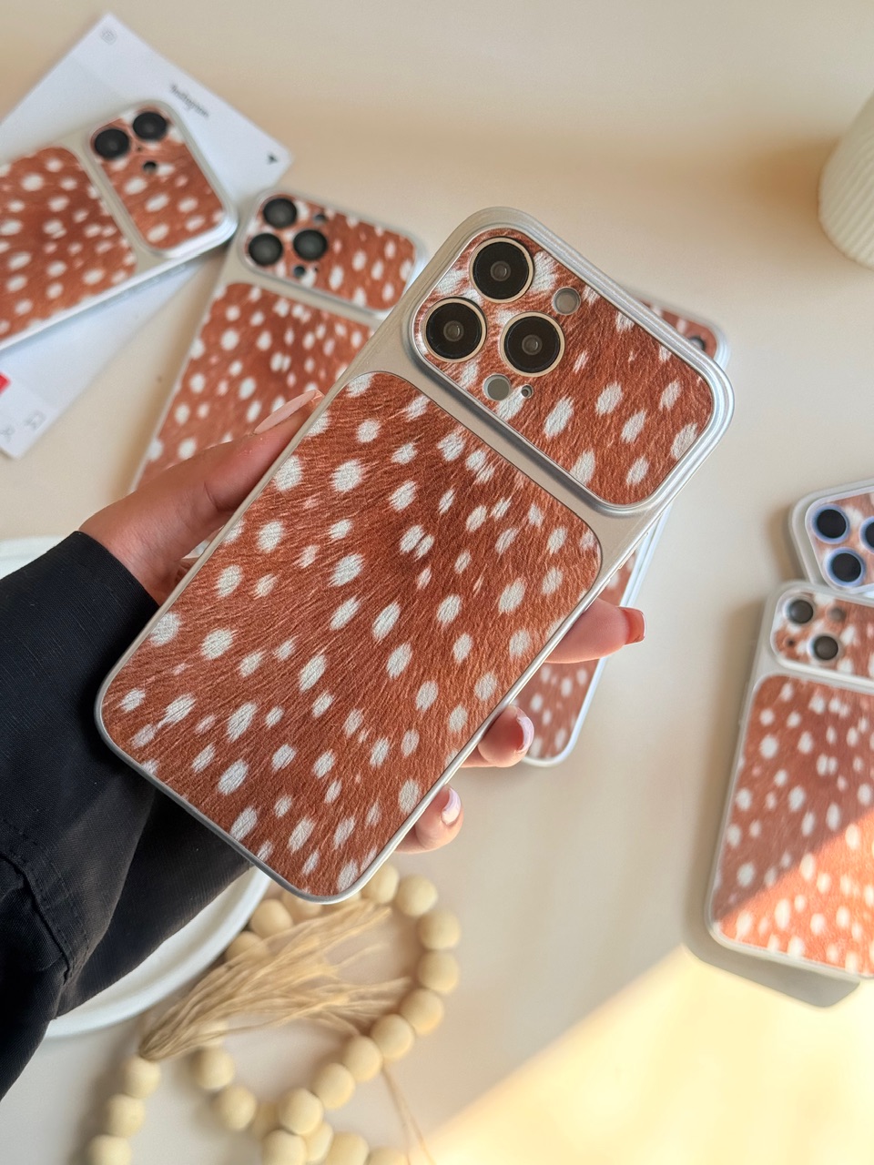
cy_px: 582
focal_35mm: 48
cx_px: 437
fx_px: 1616
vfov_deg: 39.7
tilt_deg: -72.1
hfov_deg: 30.3
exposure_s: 1/1055
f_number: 1.78
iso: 80
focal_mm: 6.76
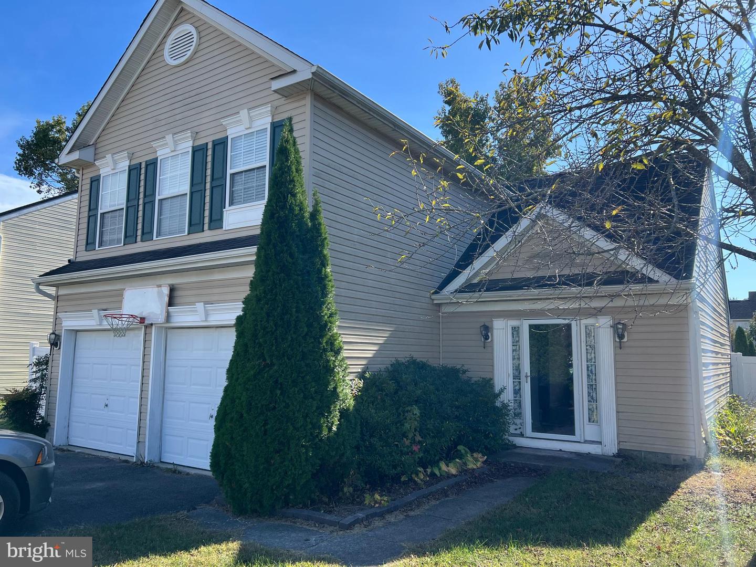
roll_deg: -1.7
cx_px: 378
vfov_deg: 53.1
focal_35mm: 26
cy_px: 284
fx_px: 568
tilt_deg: +5.8
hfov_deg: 67.3
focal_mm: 5.7
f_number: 1.5
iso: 50
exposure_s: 1/1779
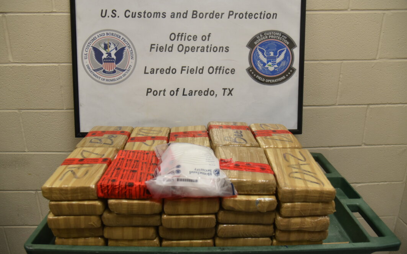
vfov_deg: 44.5
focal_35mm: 28
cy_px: 121
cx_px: 201
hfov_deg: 66.5
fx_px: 311
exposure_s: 1/60
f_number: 4
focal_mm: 27
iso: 720
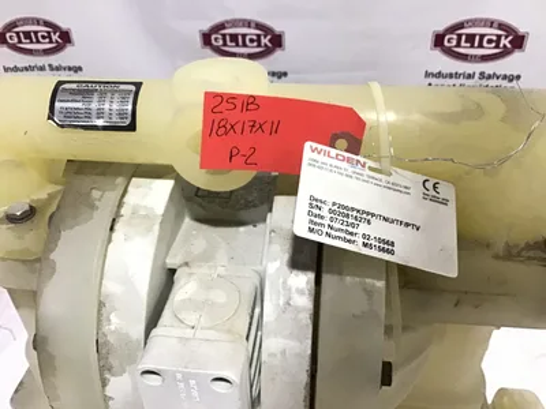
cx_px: 273
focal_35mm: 31
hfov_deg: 58.4
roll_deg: +1.3
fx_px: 489
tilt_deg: -36.7
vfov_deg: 45.4
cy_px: 204
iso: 200
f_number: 2.4
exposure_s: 1/30
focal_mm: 3.3
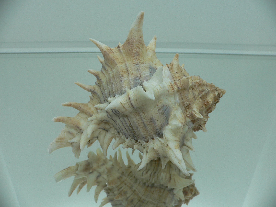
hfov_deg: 52.6
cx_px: 138
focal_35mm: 35
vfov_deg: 40.7
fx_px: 279
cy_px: 104
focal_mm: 4.6
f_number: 2.8
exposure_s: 1/60
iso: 80
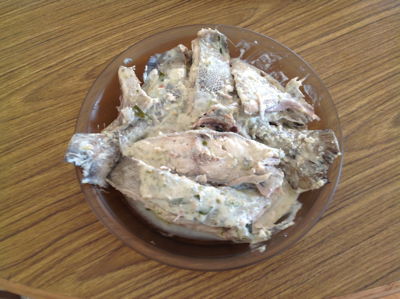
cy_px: 150
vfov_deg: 40.6
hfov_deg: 52.7
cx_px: 200
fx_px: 404
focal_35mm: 35
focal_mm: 4.28
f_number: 2.4
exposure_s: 1/20
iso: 64
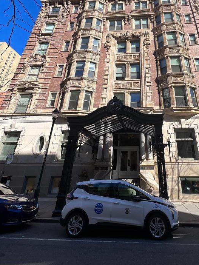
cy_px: 83
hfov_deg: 64.3
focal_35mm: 20
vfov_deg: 78.3
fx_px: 153
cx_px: 133
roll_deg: +0.3
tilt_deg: +29.2
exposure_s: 1/1155
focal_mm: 1.57
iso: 32
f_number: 1.8
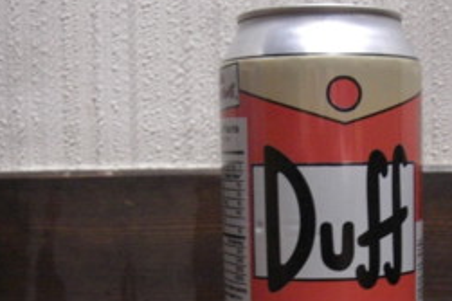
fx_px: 891
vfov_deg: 18.9
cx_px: 328
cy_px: 263
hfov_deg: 28.1
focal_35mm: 71
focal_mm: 7.9
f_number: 2.8
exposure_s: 1/8
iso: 800
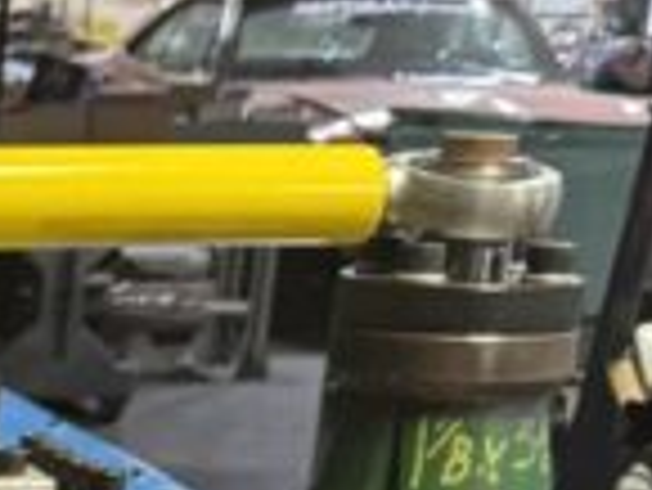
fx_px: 3186
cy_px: 1142
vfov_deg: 8.2
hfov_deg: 10.3
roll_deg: -1.0
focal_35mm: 169
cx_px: -832
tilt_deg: -21.3
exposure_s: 1/60
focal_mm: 6.76
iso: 500
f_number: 1.78
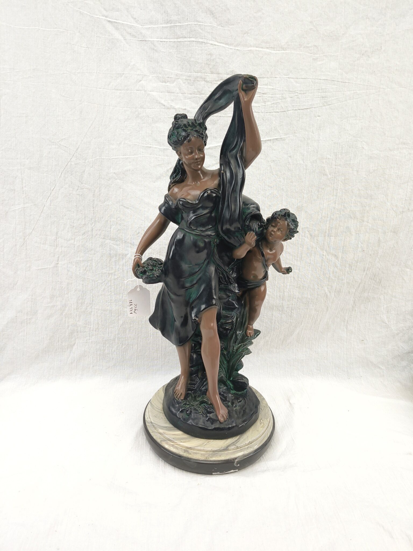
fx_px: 382
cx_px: 206
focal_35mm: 24
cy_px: 276
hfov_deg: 56.8
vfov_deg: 71.6
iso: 260
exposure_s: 1/100
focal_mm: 5.56
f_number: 1.8
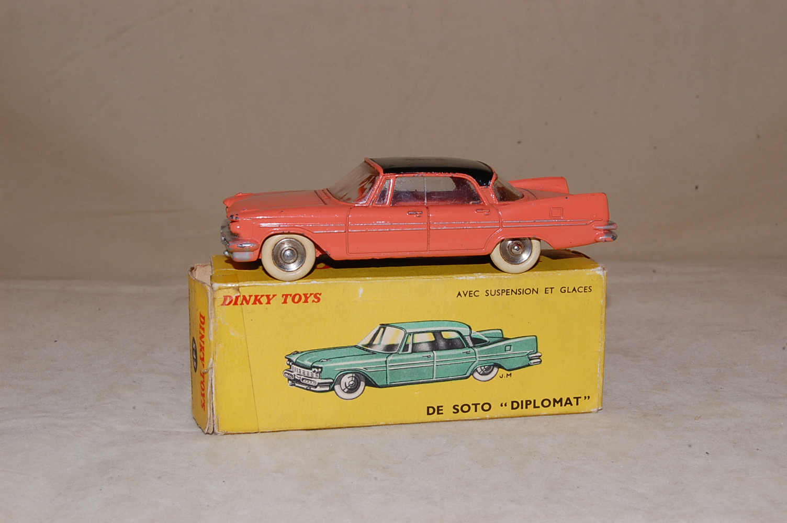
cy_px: 262
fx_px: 1245
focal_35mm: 57
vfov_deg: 23.7
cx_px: 394
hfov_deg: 35.1
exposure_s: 1/60
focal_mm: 38
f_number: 20
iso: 400
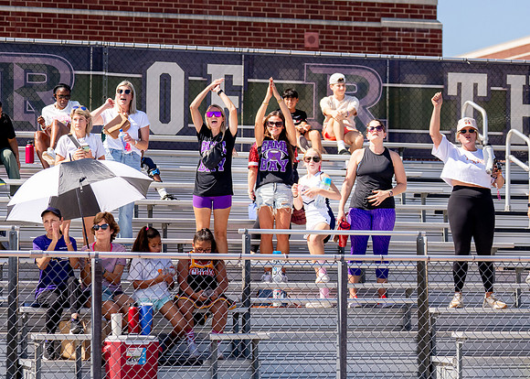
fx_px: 1953
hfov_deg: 15.5
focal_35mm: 130
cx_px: 289
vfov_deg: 11.1
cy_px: 159
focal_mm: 76
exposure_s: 1/5000
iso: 250
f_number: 2.8
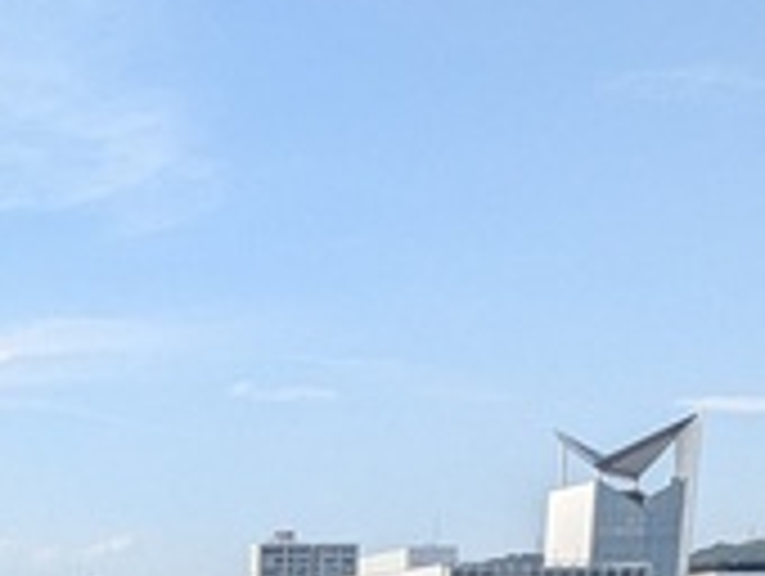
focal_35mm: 79
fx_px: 1748
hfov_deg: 23.3
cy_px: 1084
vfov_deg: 15.6
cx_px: -54
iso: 49
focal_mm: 1.83
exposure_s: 1/1188
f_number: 2.2
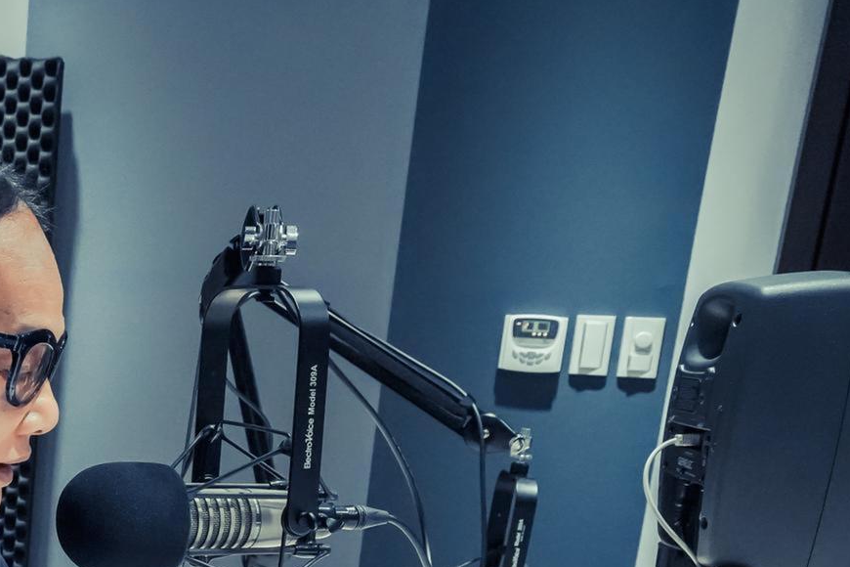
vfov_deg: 27.7
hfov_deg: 36.5
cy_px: 552
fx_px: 1086
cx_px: -75
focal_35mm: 46
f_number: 7.1
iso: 8000
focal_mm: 20
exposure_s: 1/200
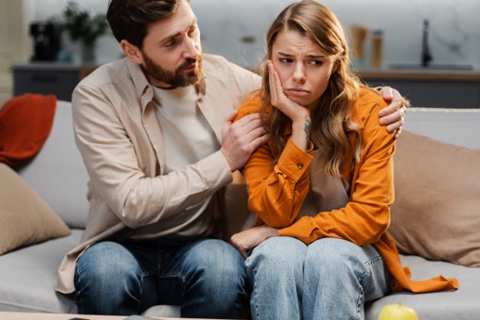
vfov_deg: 21.9
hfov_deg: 32.4
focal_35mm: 62
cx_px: 252
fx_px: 827
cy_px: 147
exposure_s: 1/160
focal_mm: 50
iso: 250
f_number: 2
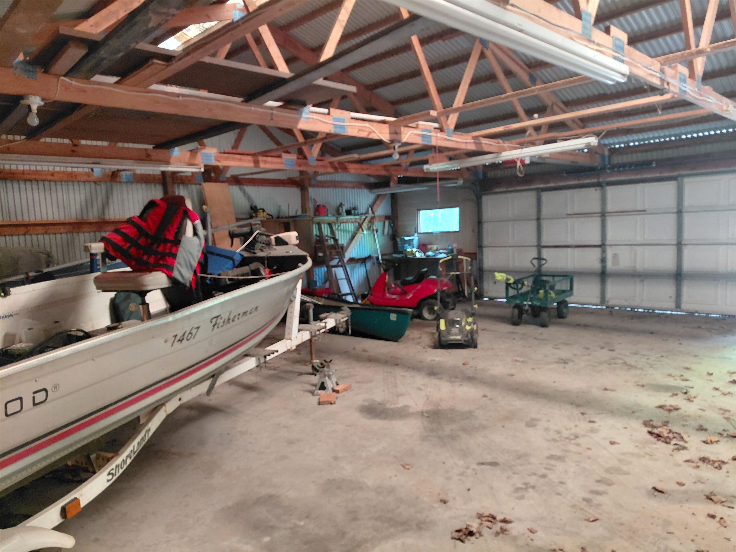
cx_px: 368
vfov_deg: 54.9
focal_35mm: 25
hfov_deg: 69.4
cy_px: 276
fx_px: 532
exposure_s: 1/24
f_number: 1.8
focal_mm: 4.69
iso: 320
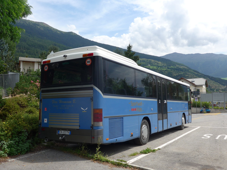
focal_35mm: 34
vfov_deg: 41.8
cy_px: 85
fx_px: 223
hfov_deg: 54.0
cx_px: 114
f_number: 2.8
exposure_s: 1/1300
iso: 80
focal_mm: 7
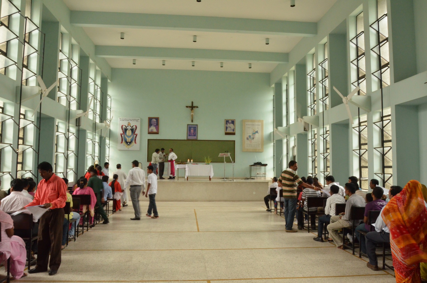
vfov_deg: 47.7
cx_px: 214
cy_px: 142
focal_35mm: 27
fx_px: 320
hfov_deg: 67.5
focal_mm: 18
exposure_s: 1/20
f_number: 22
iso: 2500
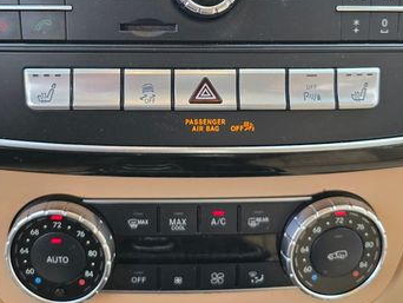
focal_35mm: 43
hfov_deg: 43.8
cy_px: 61
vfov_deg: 32.7
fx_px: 501
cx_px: 180
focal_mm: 6.3
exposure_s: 1/50
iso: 40
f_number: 1.7
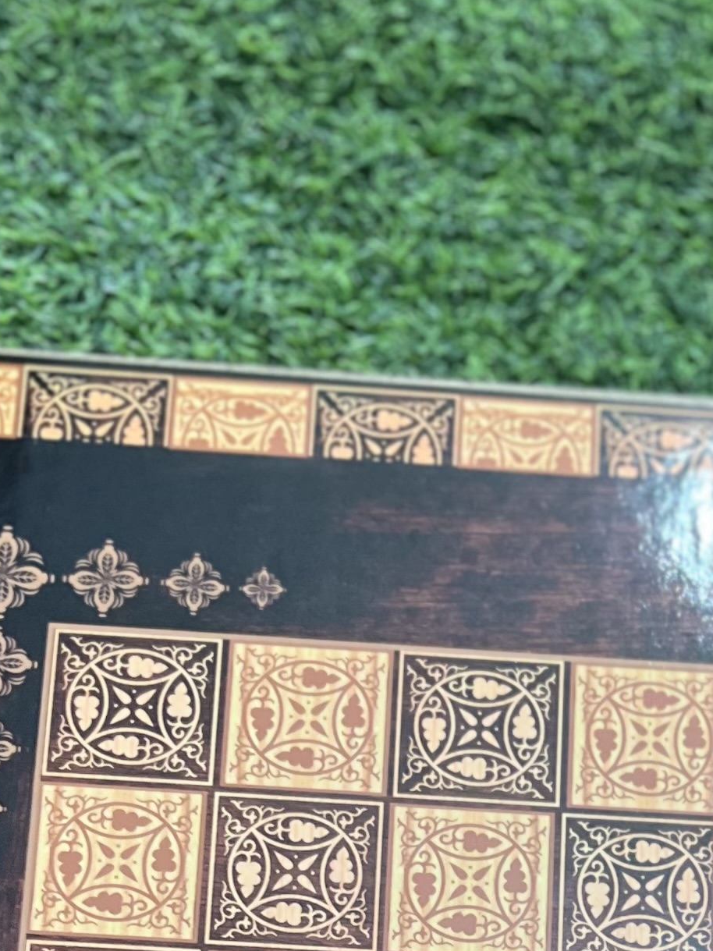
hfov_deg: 16.9
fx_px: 2362
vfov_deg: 19.9
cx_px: 644
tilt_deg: -74.7
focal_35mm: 86
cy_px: 1396
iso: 160
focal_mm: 5.7
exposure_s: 1/50
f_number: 1.5
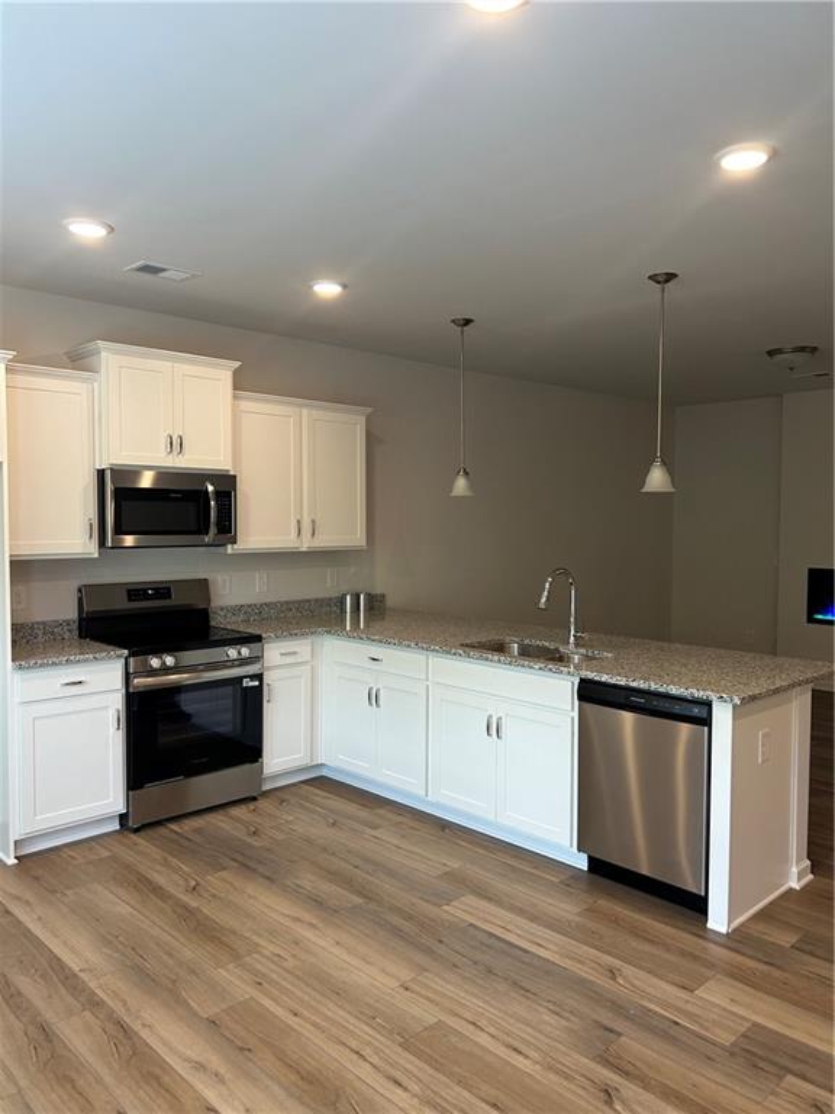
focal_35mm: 26
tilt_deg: -2.9
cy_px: 557
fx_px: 836
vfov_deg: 67.3
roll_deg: -0.1
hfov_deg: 53.1
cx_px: 418
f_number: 1.5
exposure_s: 1/120
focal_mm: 5.7
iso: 100
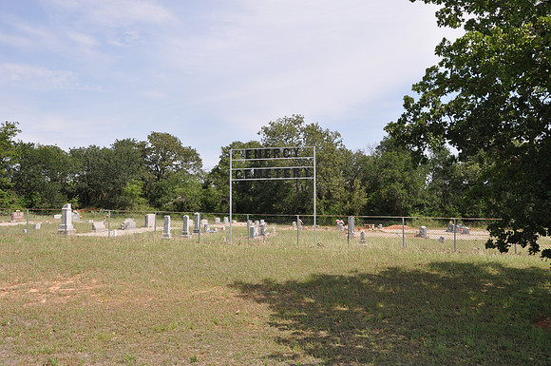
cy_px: 183
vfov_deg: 39.9
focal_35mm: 33
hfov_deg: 57.3
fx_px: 504
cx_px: 276
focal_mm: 22
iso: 200
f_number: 11
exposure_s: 1/125
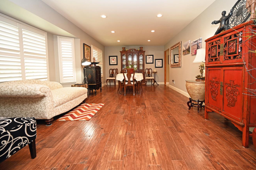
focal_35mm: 16
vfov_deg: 73.5
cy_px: 77
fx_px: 114
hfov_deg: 96.7
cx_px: 135
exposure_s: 1/60
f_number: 4
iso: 720
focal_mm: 14
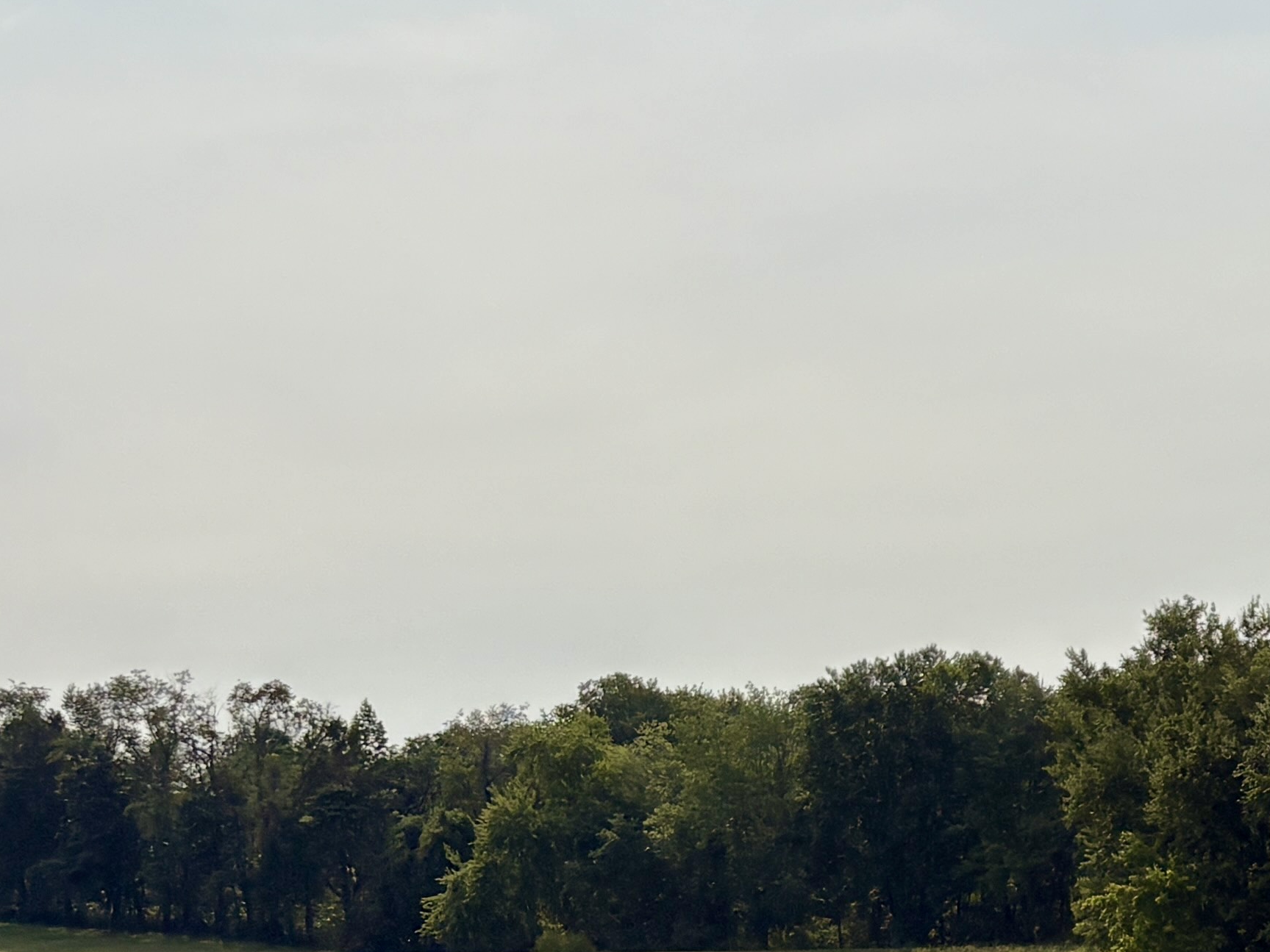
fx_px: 3155
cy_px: 957
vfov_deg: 16.8
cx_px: 1416
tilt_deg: -2.0
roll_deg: +3.8
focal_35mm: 86
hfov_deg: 21.5
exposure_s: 1/10101
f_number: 1.6
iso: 50
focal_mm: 5.96
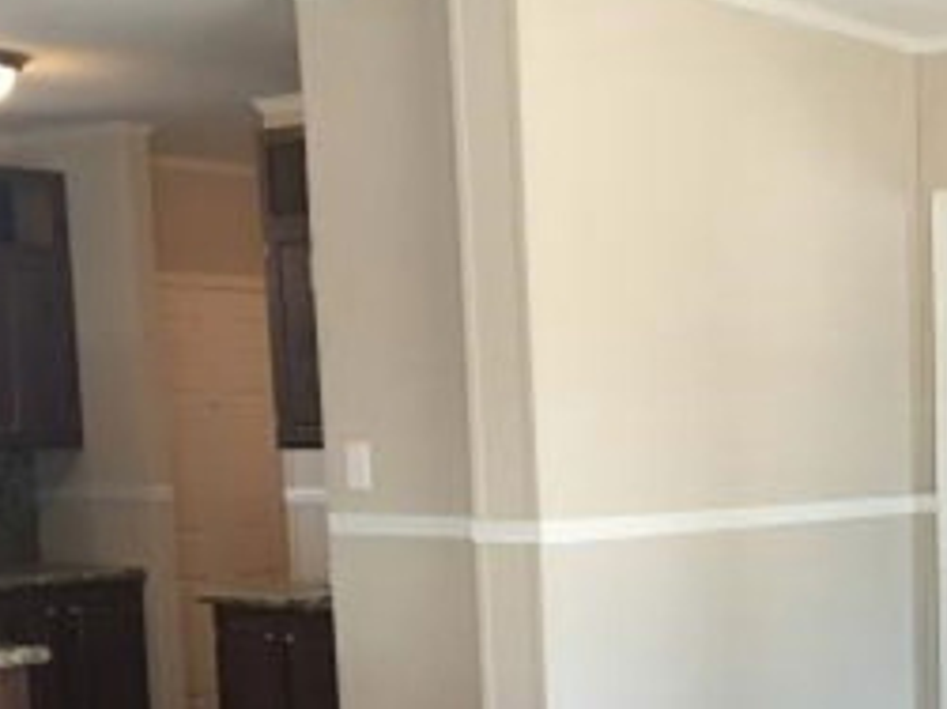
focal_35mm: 74
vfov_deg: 19.4
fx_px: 2023
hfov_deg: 25.0
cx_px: 958
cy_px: 694
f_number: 2.2
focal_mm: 4.15
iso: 40
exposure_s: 1/30
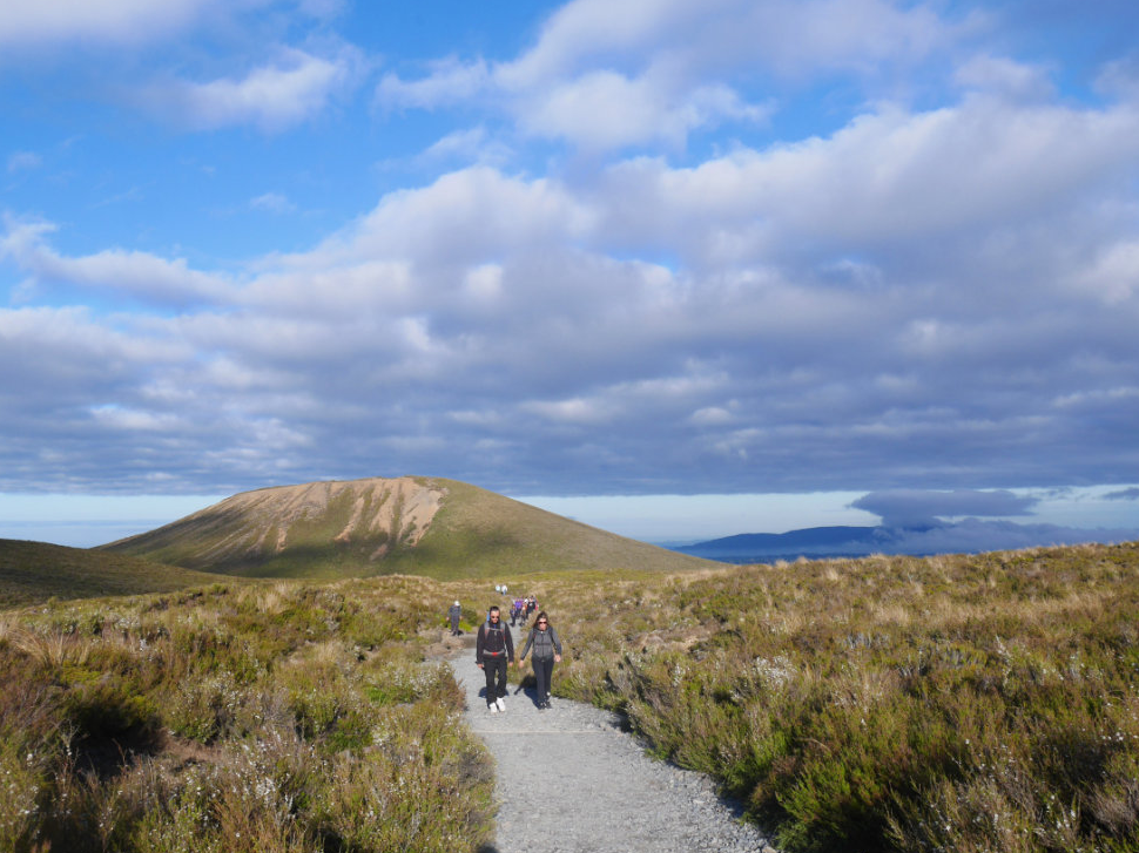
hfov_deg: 55.4
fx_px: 1086
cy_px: 426
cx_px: 555
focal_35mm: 33
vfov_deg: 42.9
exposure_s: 1/400
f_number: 8
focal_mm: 16
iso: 200
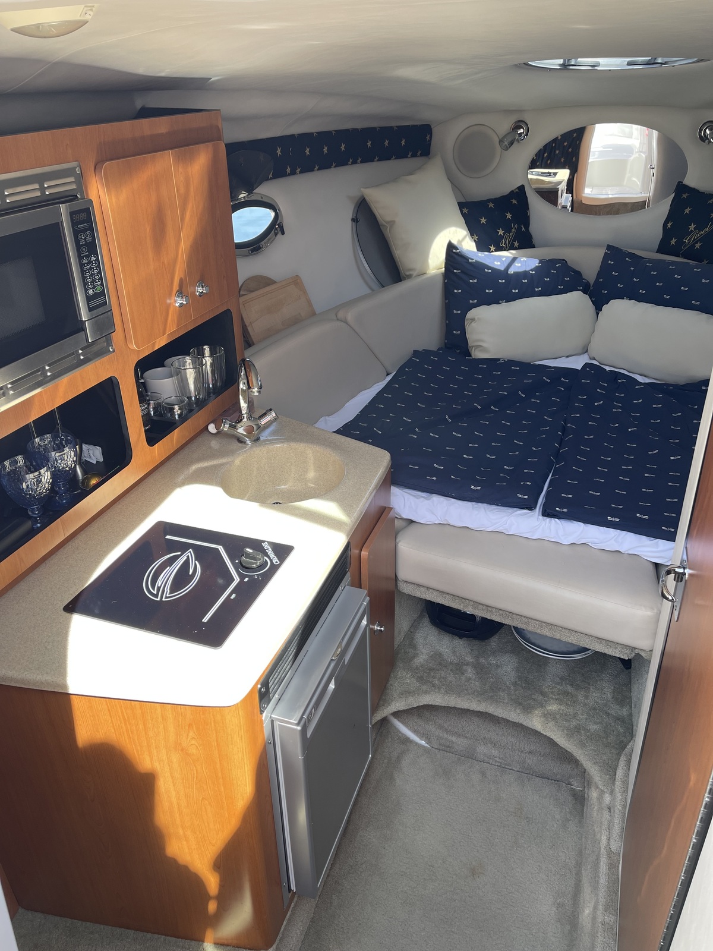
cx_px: 356
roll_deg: +2.5
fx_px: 714
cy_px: 476
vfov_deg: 67.3
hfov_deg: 53.1
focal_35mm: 26
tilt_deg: -27.8
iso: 32
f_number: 1.6
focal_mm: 5.1
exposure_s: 1/216
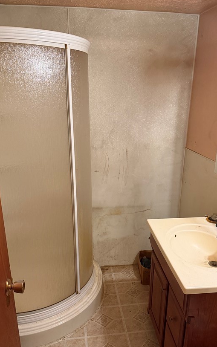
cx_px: 122
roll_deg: -0.5
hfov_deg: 39.4
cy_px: 206
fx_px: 303
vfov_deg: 59.2
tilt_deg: -21.2
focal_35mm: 32
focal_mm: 6.76
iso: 640
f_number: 1.78
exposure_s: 1/60
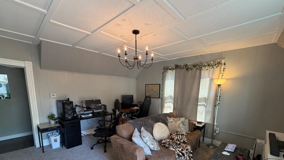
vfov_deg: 65.0
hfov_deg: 99.4
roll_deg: -1.2
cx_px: 145
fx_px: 120
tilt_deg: -8.7
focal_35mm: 16
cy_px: 109
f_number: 2.2
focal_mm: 2.22
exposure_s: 1/120
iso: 320
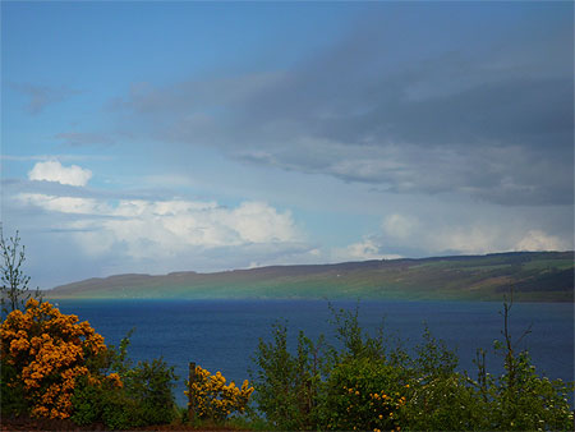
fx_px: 1546
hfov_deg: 21.1
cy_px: 216
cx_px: 288
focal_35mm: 93
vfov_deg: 15.9
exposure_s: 1/640
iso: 100
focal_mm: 16.3
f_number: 6.3
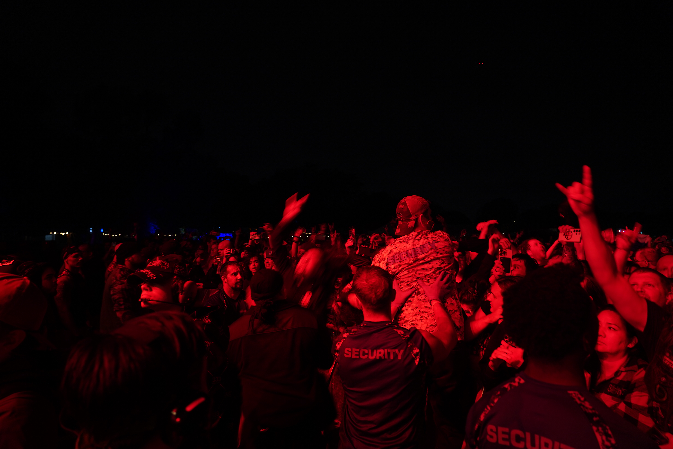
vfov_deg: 53.1
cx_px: 336
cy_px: 224
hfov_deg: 73.7
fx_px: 449
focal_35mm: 24
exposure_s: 1/30
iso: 250
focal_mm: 24
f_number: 4
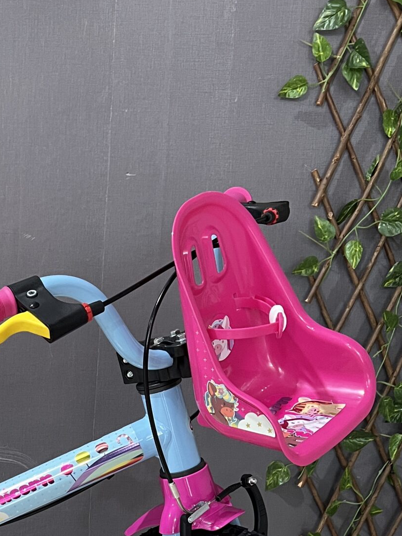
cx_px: -46
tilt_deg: -14.9
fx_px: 945
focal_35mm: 61
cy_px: 519
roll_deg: -0.6
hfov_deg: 22.6
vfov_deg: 29.8
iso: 200
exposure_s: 1/60
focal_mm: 5.7
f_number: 1.5
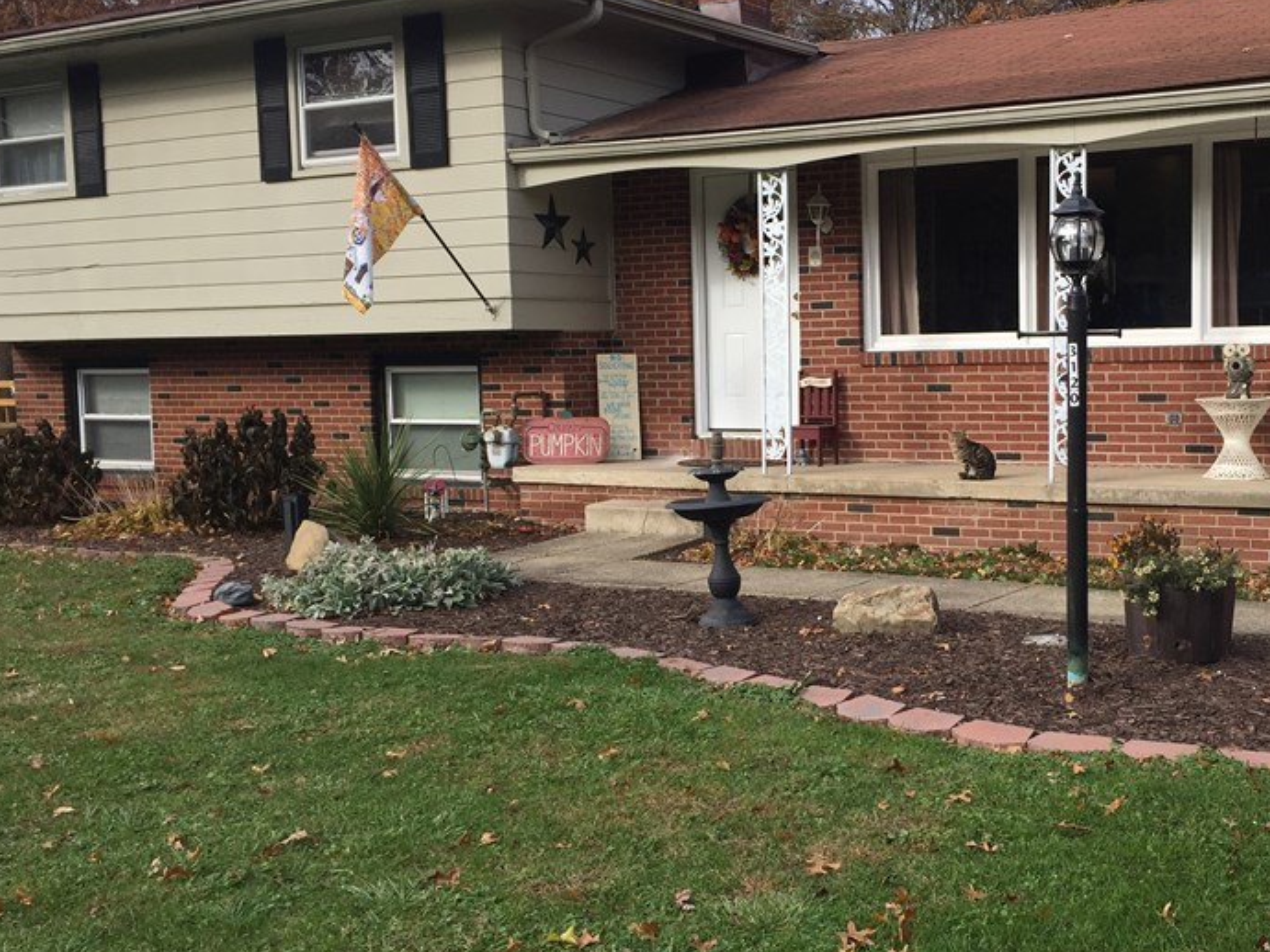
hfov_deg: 43.4
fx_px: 1577
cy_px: 515
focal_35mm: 43
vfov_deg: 33.6
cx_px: 812
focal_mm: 4.15
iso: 32
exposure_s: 1/989
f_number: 2.2
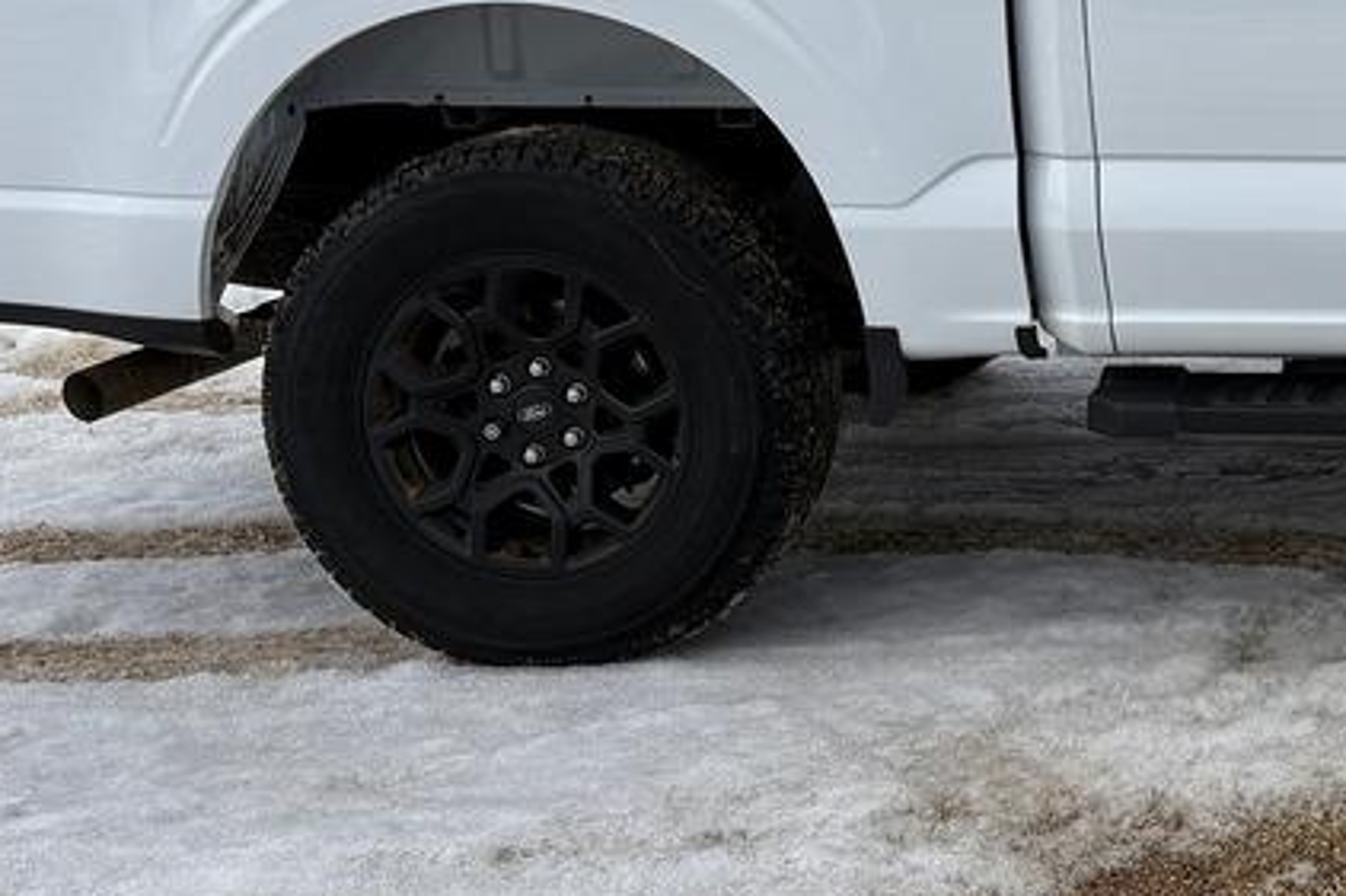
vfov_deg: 16.5
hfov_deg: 22.6
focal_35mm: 82
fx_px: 3065
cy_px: 121
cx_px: 1649
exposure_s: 1/3831
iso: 50
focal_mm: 5.96
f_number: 1.6
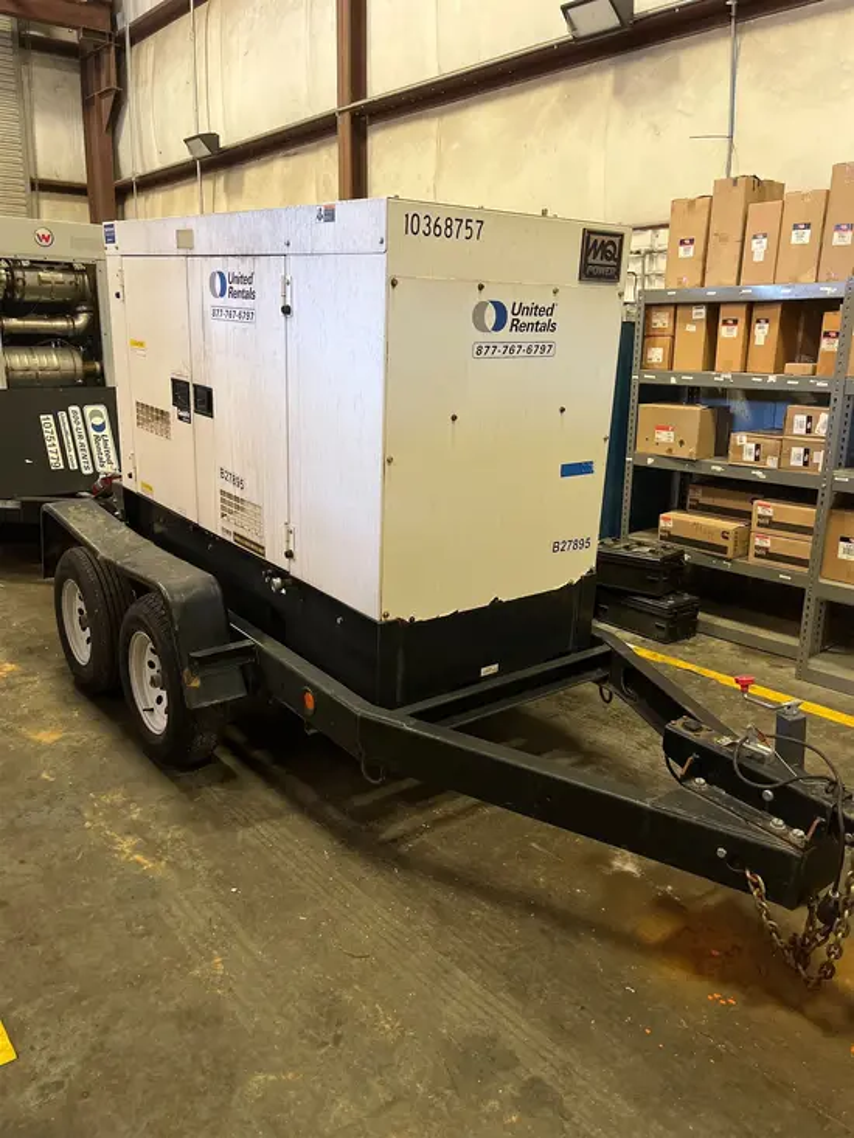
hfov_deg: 53.1
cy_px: 569
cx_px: 427
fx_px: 855
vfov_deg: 67.3
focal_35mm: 26
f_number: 1.6
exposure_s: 1/60
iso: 250
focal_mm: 5.1
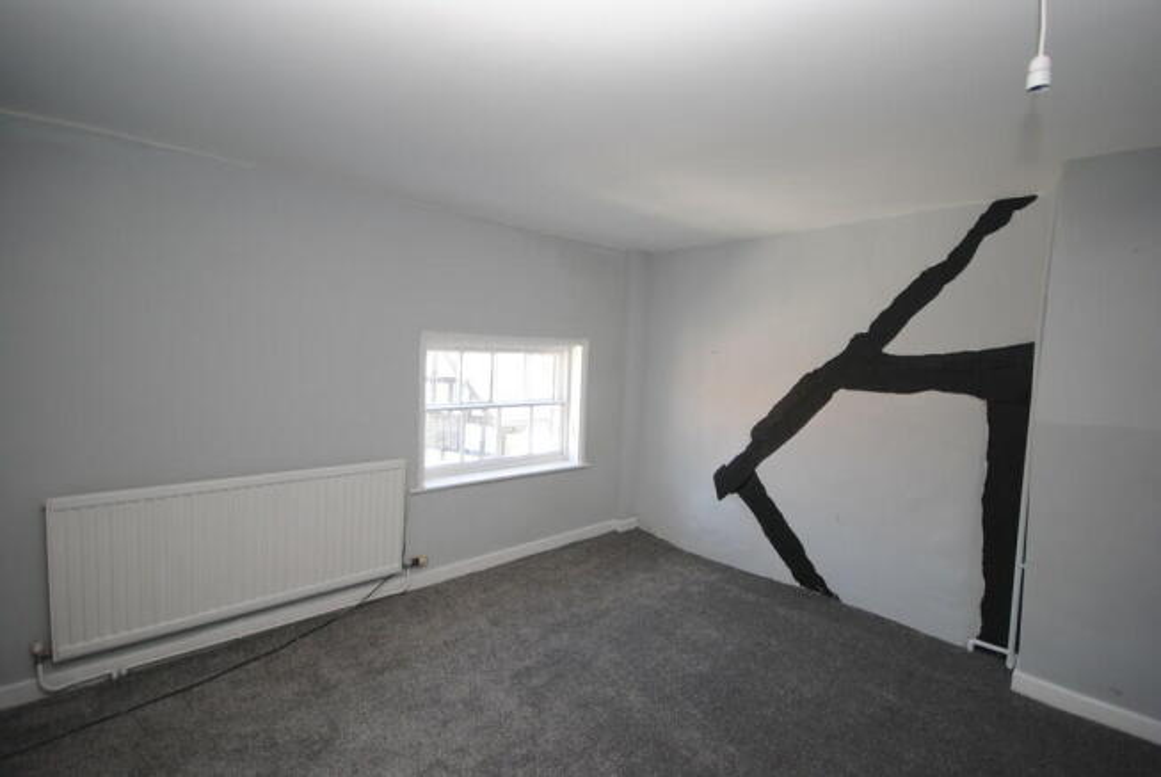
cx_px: 580
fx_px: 484
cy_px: 388
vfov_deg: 77.5
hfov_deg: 100.3
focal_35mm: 15
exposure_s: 1/60
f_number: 4
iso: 200
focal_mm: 10
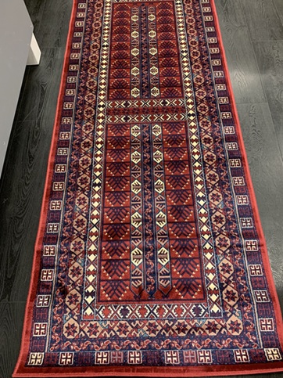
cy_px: 189
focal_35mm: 26
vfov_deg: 67.3
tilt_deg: -62.6
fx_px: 284
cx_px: 142
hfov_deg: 53.0
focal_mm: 4.25
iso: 160
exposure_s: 1/50
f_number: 1.8
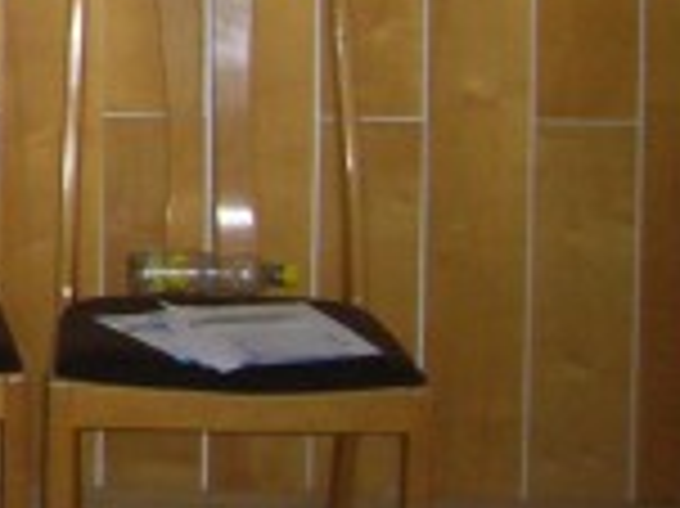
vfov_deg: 9.7
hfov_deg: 12.2
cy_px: -427
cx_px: -675
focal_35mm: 144
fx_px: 2827
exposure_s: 1/60.1
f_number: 2.9
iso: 146
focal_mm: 5.7
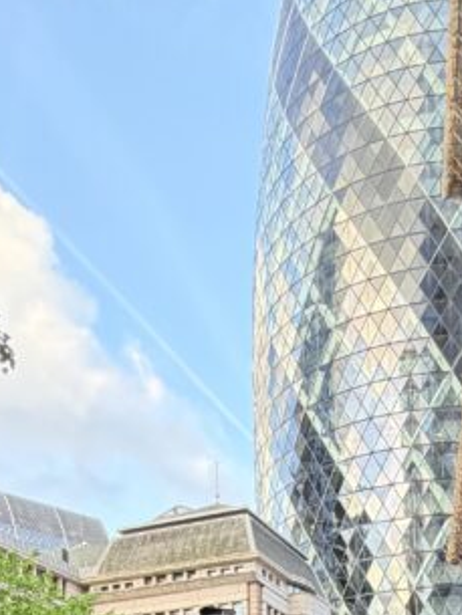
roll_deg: -0.2
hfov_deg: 30.2
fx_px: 836
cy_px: 851
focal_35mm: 47
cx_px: 365
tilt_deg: +0.7
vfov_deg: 29.8
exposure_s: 1/100
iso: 80
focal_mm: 2.22
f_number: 2.2
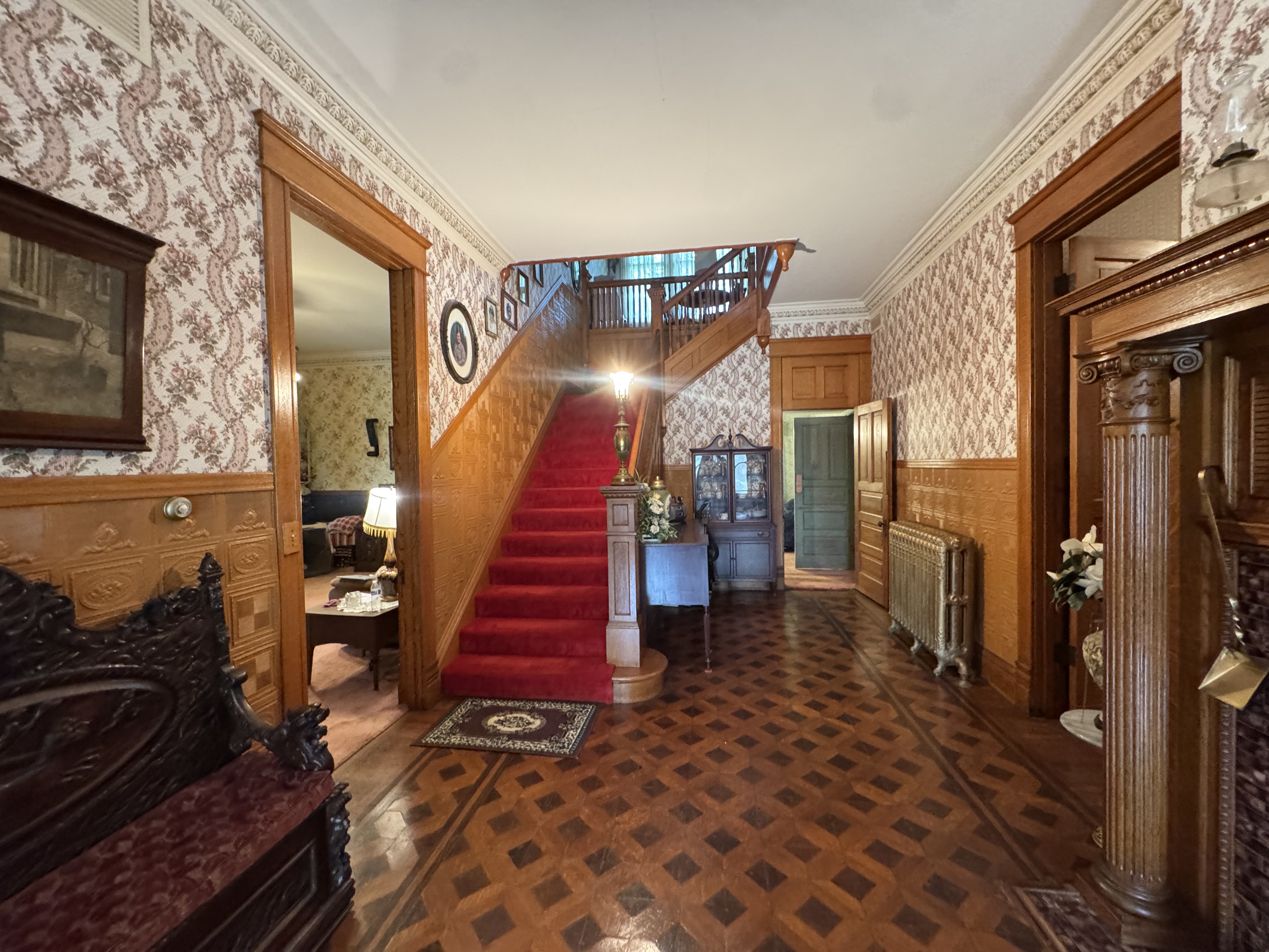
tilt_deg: -0.4
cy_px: 476
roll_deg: +0.4
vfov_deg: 85.7
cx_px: 634
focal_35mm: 14
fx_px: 513
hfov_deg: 102.1
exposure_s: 1/60
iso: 800
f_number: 2.2
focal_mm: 2.22
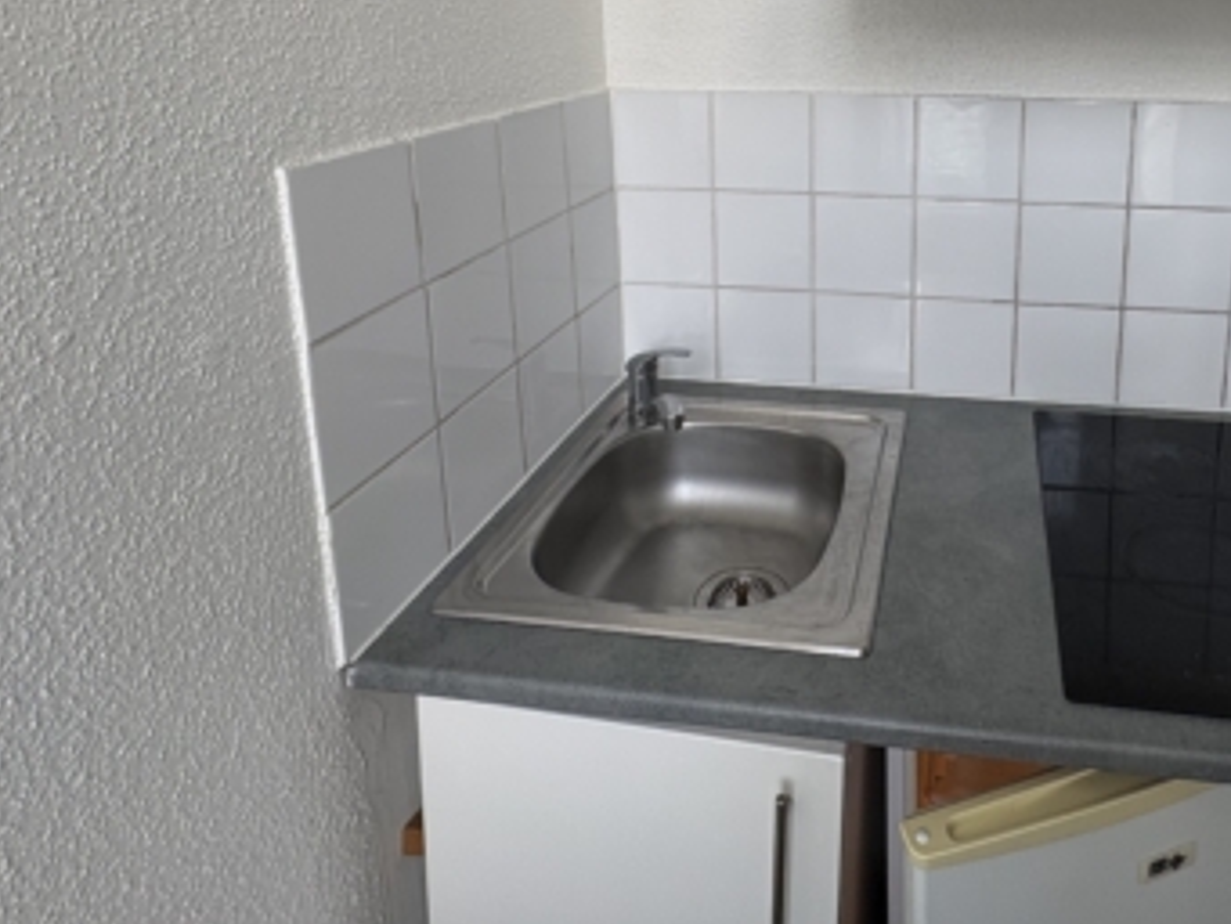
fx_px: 854
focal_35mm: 24
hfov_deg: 68.3
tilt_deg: -9.2
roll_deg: -1.8
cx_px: 877
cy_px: 152
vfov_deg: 52.2
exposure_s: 1/99
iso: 80
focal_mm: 2.22
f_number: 2.2
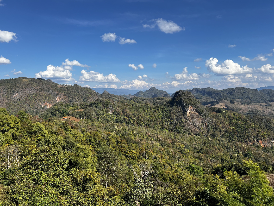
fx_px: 206
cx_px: 137
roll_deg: +0.5
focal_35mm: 26
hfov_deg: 67.3
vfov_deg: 53.1
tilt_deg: -1.7
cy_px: 103
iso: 50
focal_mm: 5.7
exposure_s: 1/4444
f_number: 1.5
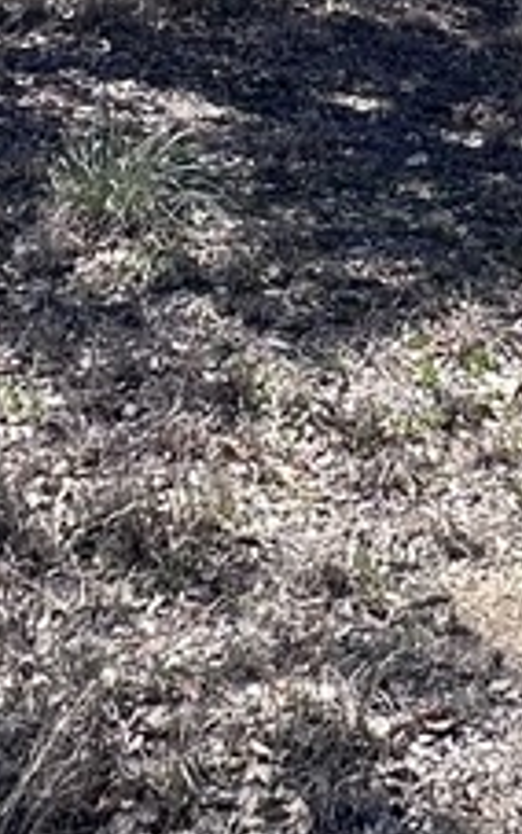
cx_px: 526
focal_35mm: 94
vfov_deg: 19.1
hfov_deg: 13.7
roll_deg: +1.5
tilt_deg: +3.1
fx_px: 2138
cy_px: -452
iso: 40
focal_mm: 2.22
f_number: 2.2
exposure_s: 1/410
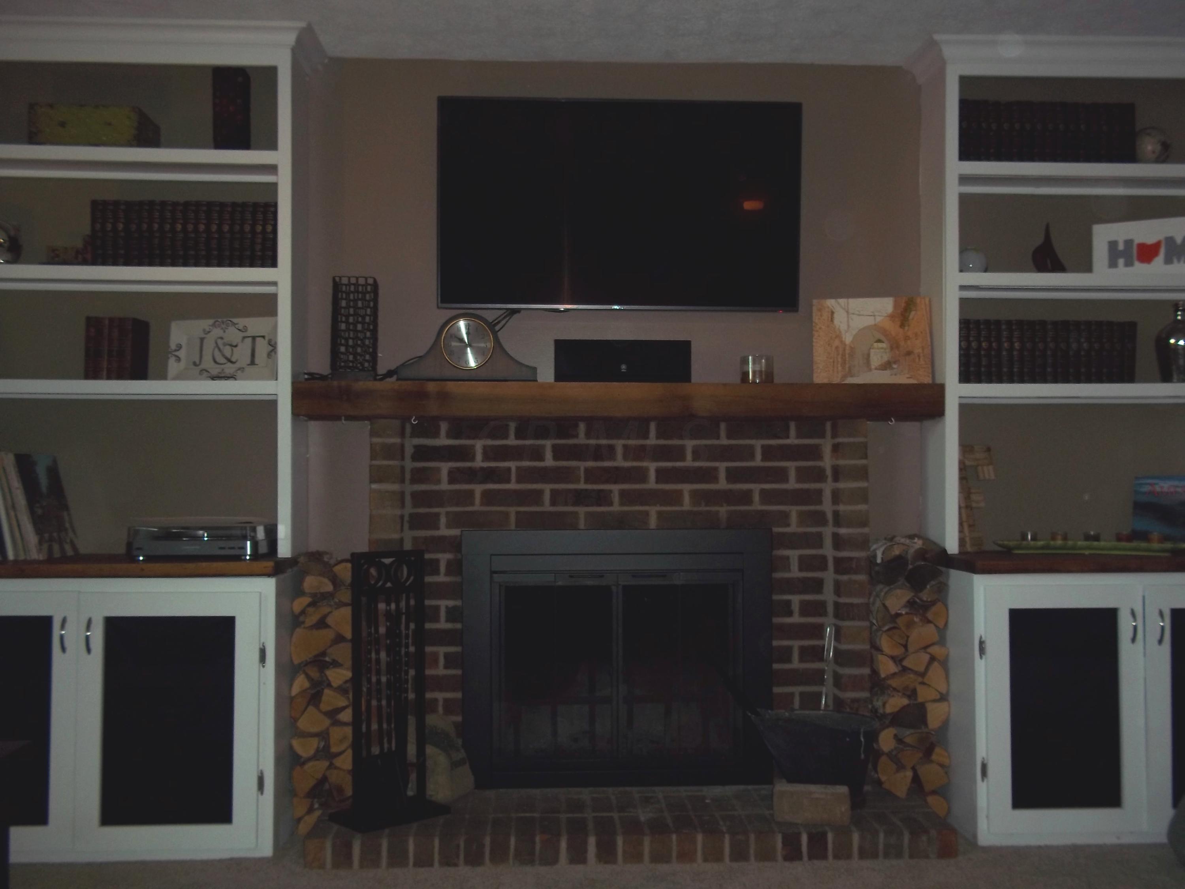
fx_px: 1232
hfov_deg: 51.4
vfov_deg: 39.7
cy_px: 444
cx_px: 592
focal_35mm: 36
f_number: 3.1
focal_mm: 6.5
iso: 80
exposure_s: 1/30
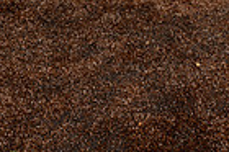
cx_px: 209
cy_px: -168
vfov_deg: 7.9
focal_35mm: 164
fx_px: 1042
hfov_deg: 12.4
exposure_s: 1/250
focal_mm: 51
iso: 100
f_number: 8
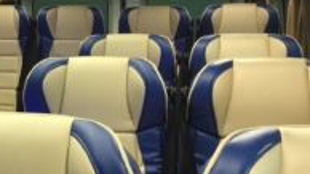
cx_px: 40
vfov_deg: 18.5
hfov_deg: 31.1
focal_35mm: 65
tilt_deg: -9.3
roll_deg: -0.9
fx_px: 534
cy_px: 96
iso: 80
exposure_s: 1/33
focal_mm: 4.15
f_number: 2.2
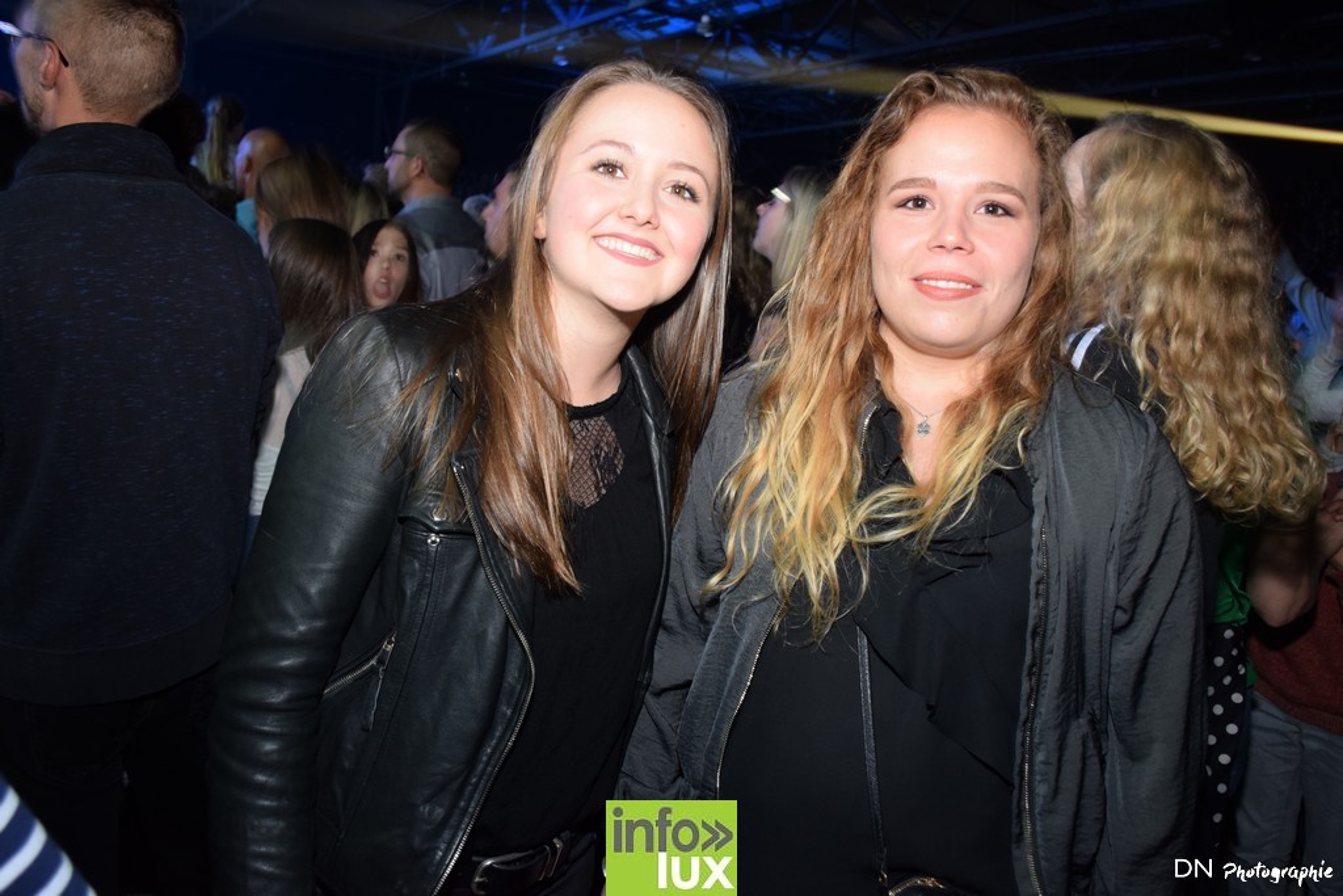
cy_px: 448
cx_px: 672
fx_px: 1231
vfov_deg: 40.0
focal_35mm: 33
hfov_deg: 57.2
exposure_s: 1/8
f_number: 5
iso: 1000
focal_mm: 22
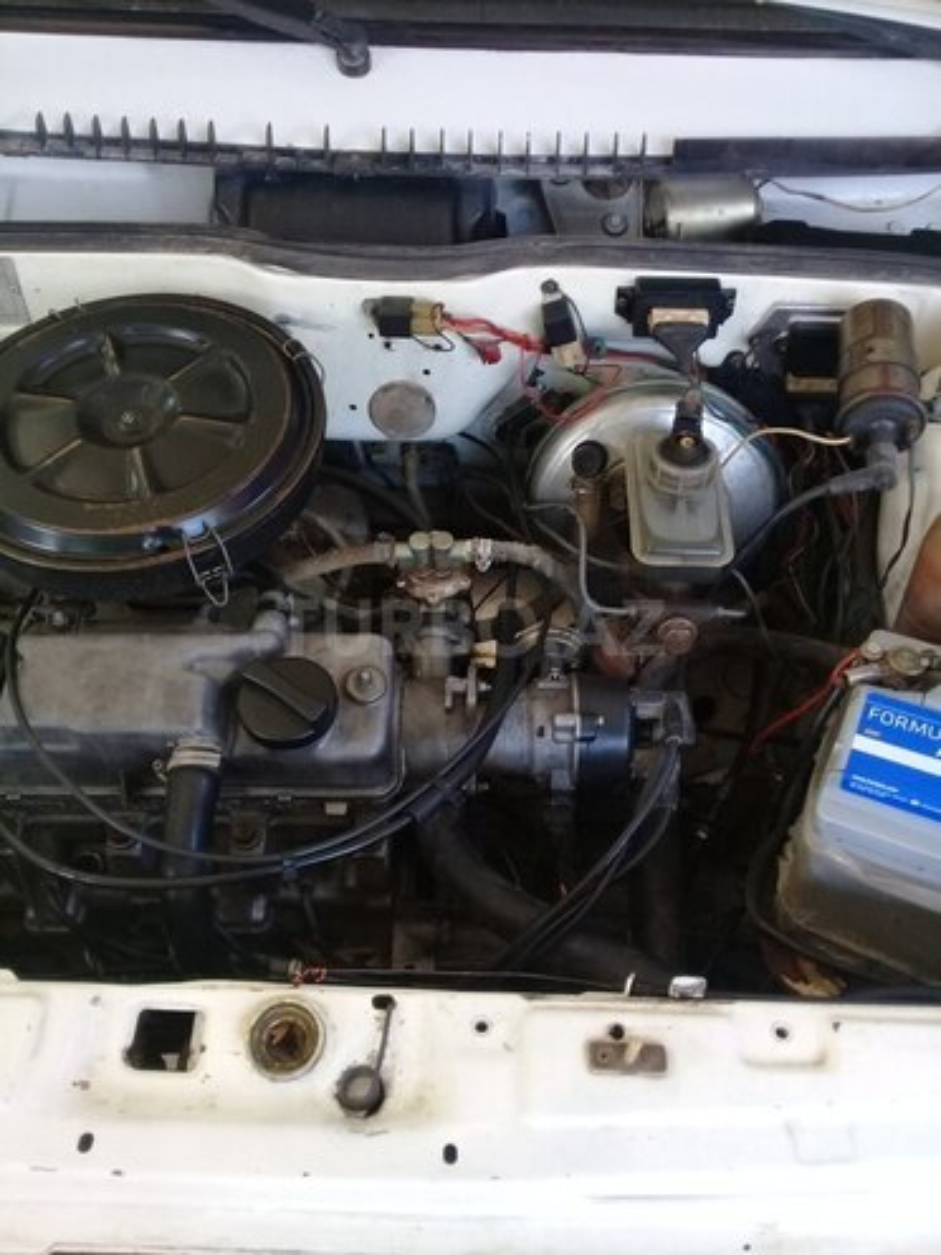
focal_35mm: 31
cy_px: 628
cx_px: 470
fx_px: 1124
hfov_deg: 45.4
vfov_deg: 58.4
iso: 64
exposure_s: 1/40
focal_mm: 3.3
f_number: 2.2
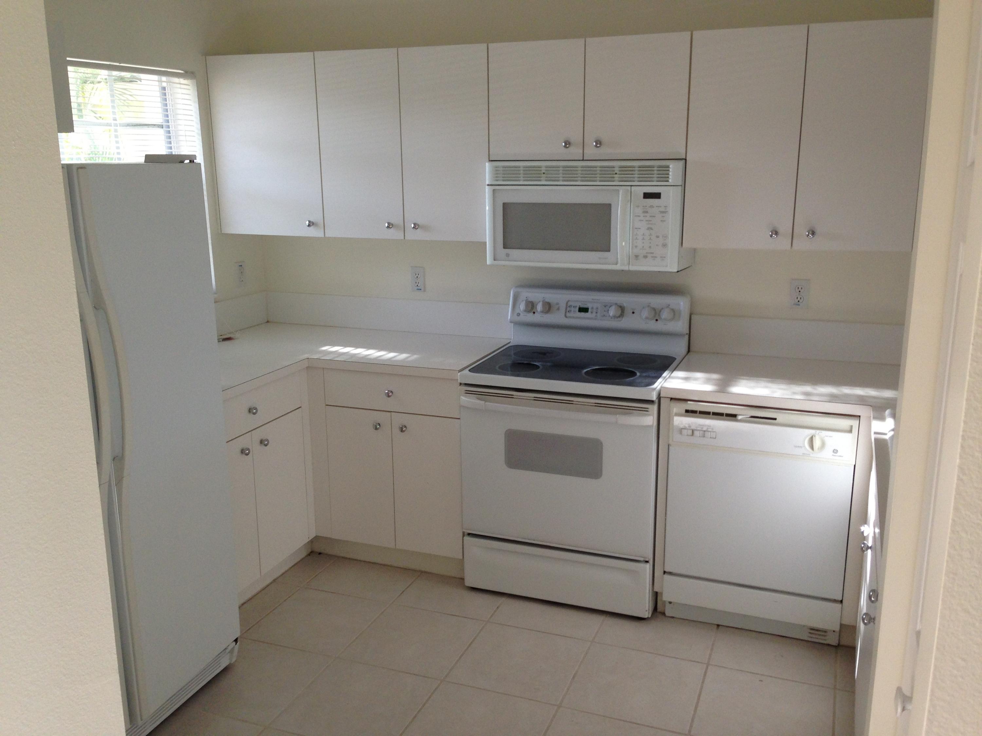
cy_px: 368
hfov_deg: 55.4
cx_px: 491
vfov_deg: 42.9
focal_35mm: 33
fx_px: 936
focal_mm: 4.13
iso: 80
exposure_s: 1/120
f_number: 2.4
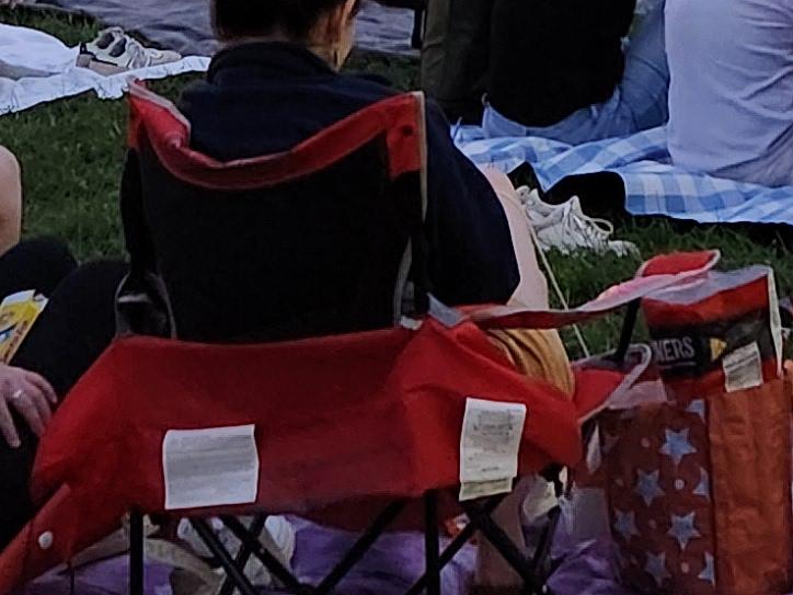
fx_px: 2909
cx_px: 946
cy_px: -497
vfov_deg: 10.9
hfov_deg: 15.0
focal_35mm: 127
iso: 800
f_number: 1.8
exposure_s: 1/24
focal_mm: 5.4
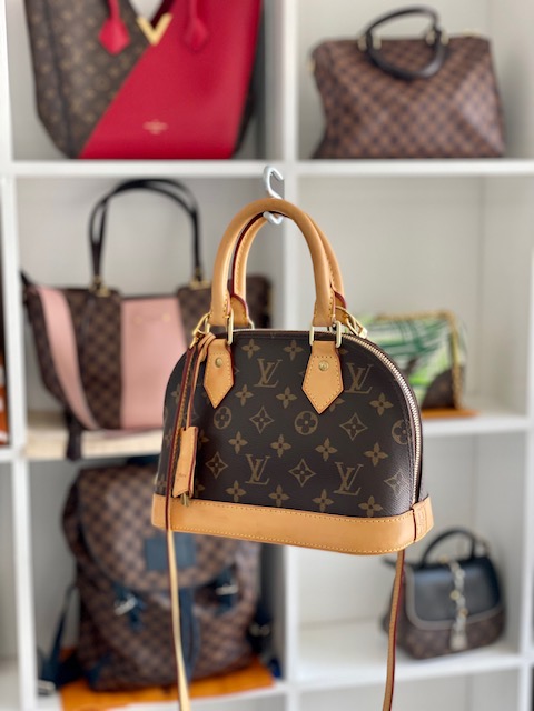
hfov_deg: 28.0
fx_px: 1070
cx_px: 267
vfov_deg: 36.8
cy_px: 356
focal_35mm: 52
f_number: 2
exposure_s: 1/122
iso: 125
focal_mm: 6
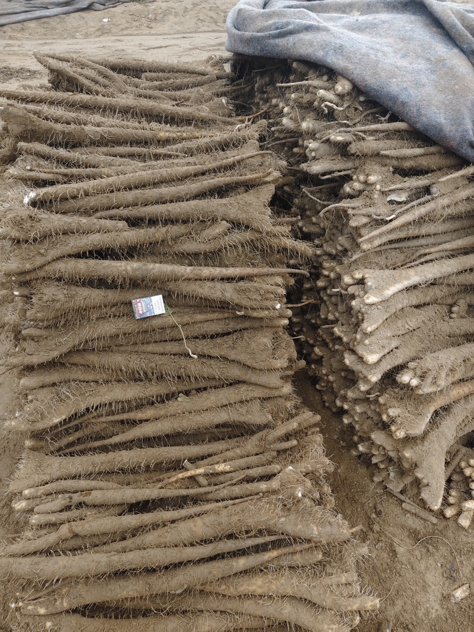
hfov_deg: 58.9
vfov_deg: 73.9
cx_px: 237
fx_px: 420
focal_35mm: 23
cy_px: 316
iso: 53
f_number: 1.88
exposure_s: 1/100
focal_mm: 5.56
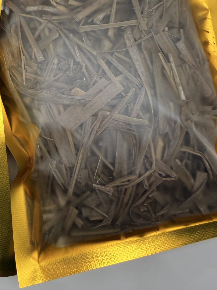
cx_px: 15
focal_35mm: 45
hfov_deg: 30.5
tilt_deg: -83.4
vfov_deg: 41.2
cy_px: 85
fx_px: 376
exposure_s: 1/182
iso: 40
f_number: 2.2
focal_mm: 2.22
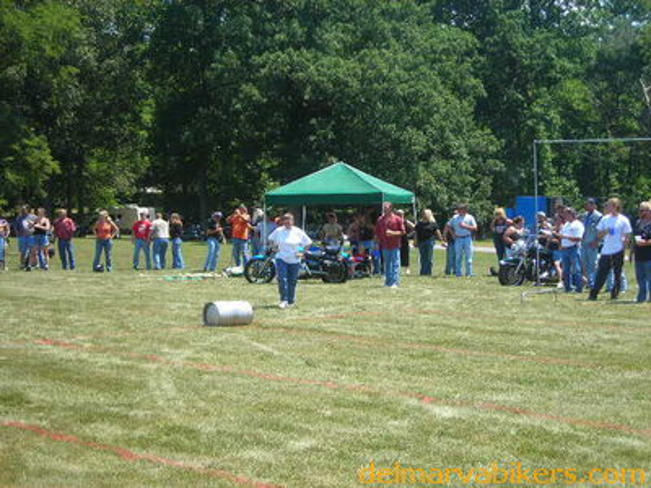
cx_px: 326
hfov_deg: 29.8
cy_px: 244
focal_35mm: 65
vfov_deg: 22.6
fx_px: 1222
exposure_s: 1/187
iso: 50
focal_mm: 10.8
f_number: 3.9
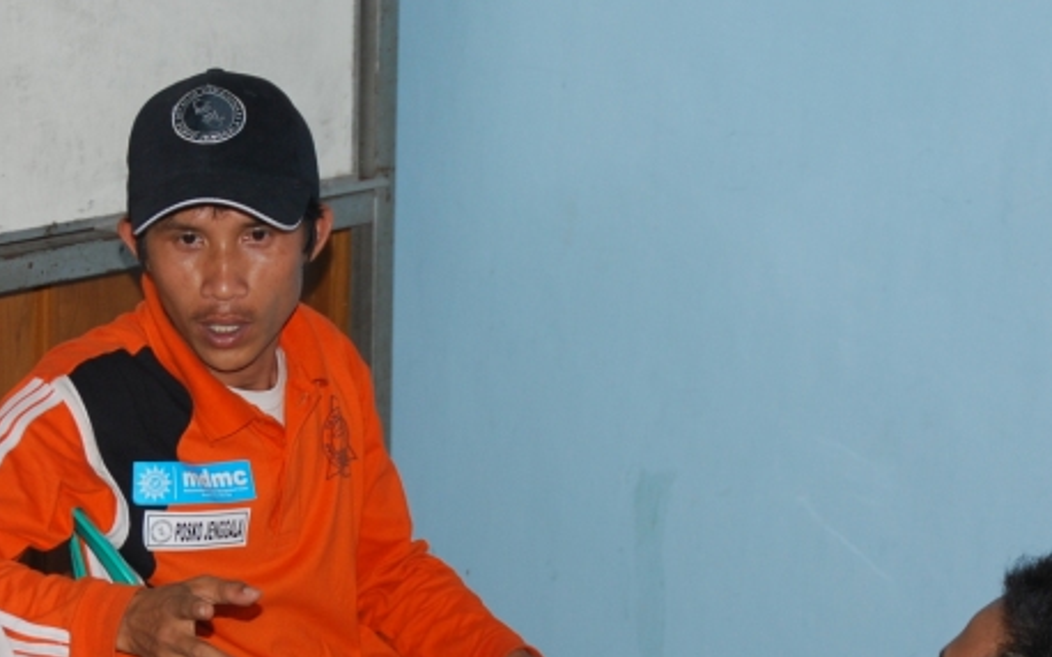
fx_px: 3042
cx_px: 296
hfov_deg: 19.5
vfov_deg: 12.2
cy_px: 647
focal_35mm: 106
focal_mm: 31
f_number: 4
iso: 200
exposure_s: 1/60
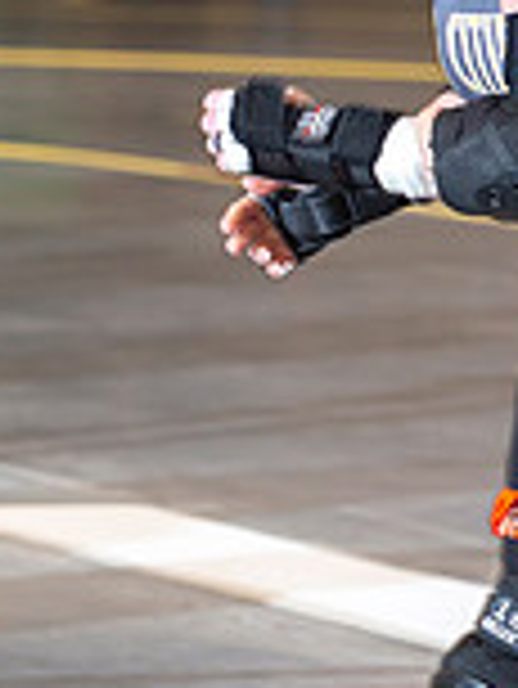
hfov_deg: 2.7
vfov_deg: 3.6
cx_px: -631
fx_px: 10879
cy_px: 214
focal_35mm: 546
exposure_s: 1/160
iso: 640
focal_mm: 150
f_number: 5.6
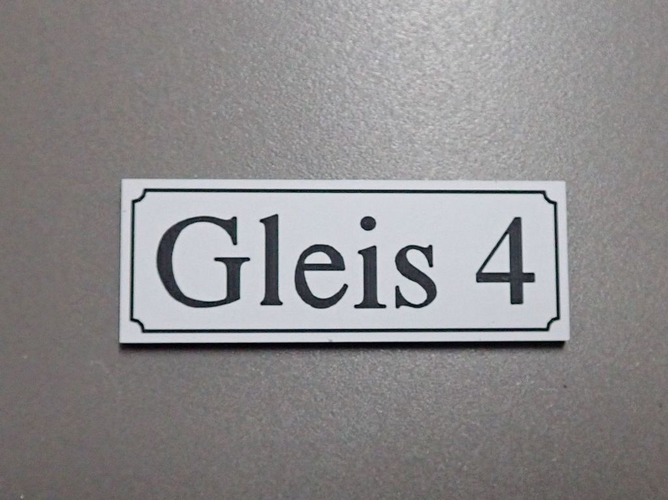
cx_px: 334
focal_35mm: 30
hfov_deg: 60.0
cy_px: 250
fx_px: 579
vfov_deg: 46.8
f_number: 2.3
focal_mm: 5.5
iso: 640
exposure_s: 1/200
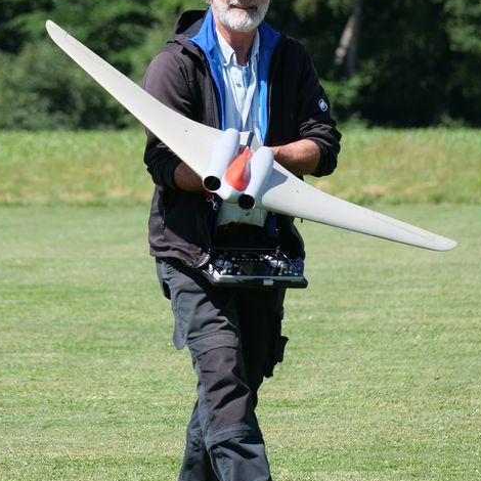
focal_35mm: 433
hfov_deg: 4.0
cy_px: 236
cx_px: 218
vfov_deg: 4.0
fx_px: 6807
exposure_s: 1/640
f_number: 5
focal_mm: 128
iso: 200
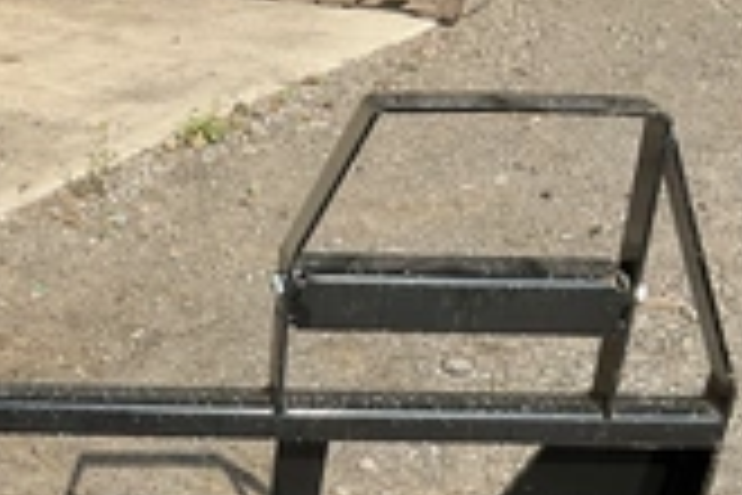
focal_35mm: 73
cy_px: 554
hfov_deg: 26.9
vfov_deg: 18.0
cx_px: 90
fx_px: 1504
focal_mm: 3
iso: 25
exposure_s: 1/1377
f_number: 1.8
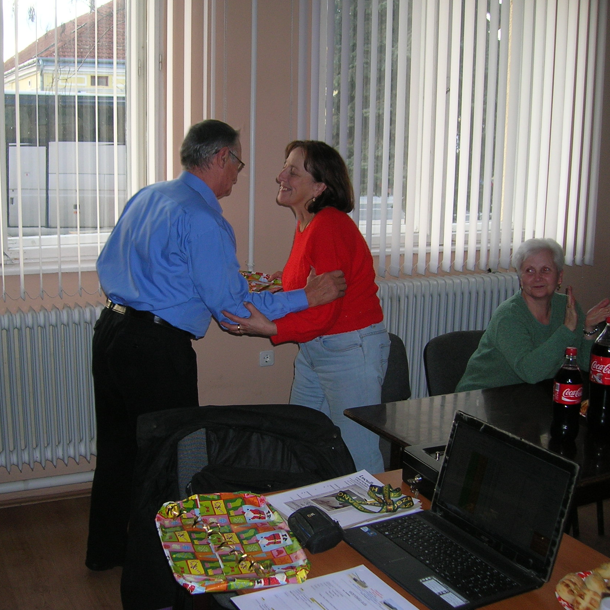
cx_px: 256
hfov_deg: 40.8
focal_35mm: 41
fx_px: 817
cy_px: 308
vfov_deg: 40.9
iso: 62
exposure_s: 1/60.1
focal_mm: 5.7
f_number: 2.9
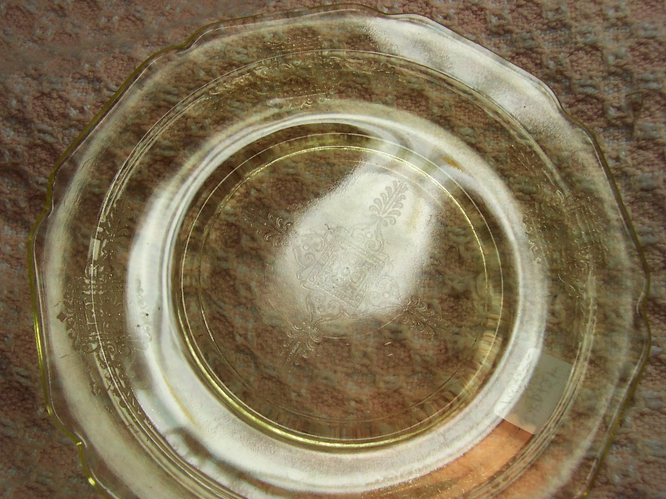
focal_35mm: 37
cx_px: 333
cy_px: 250
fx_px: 712
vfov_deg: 38.7
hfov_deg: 50.1
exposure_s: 1/250
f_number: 2.8
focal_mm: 5.6
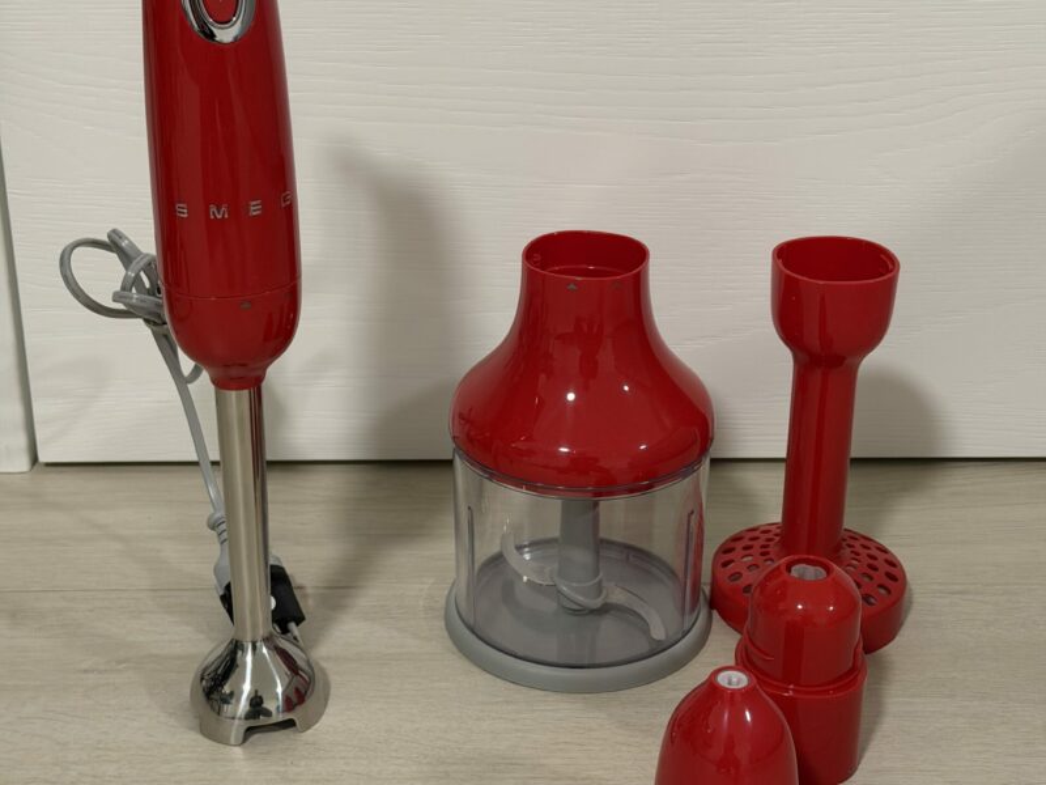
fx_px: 1450
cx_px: 523
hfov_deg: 39.7
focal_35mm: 48
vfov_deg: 30.3
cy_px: 392
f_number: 1.78
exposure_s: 1/50
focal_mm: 6.76
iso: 200
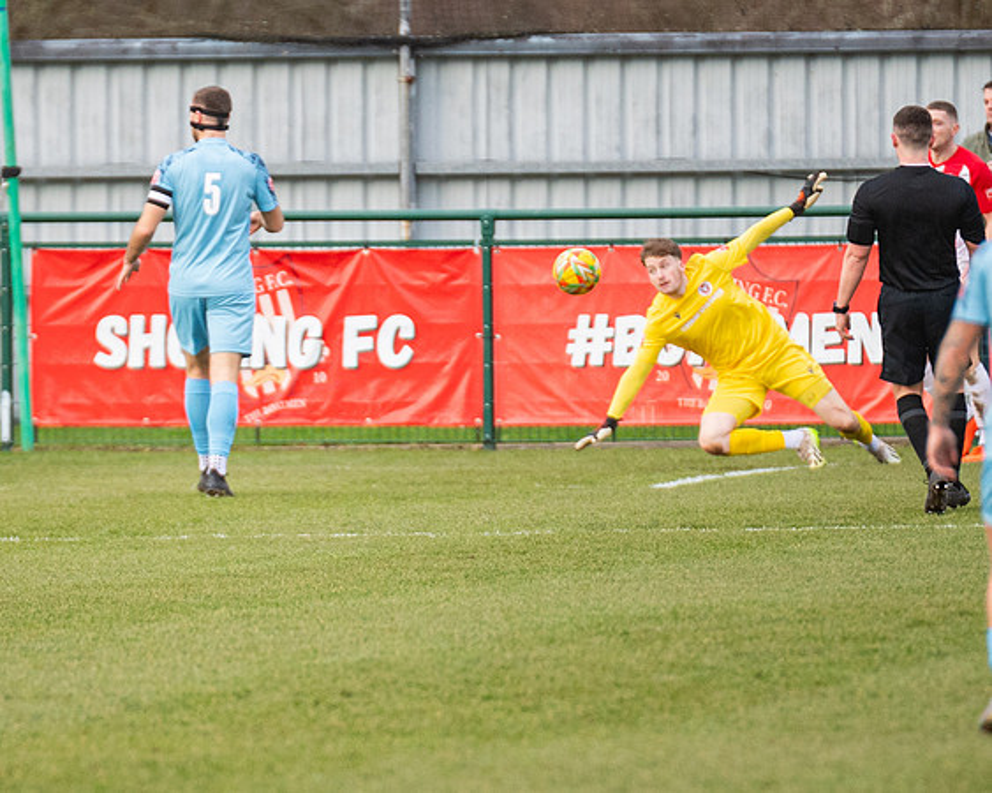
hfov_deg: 2.6
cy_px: 433
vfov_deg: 2.1
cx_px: 278
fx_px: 21770
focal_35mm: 742
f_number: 2.8
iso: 1250
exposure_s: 1/1250
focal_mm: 300
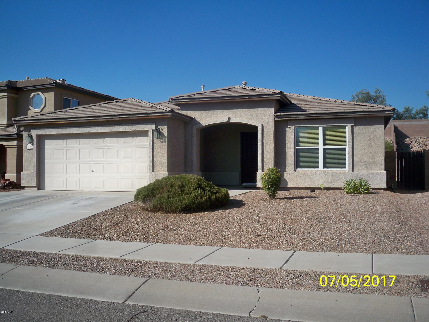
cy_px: 161
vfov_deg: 40.7
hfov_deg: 52.6
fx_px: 434
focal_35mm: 35
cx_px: 214
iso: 64
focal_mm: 6.3
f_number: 4.7
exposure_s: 1/640
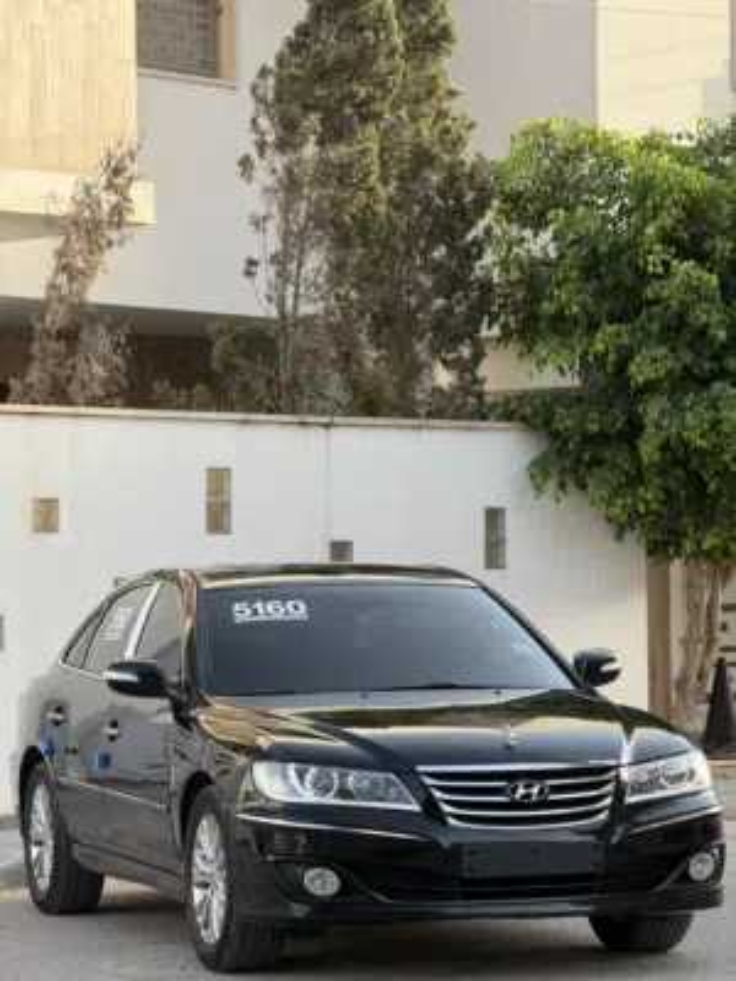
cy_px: 490
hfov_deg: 12.3
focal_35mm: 120
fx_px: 3402
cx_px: 368
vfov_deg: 16.4
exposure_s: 1/231
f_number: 2.8
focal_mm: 15.66
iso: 64
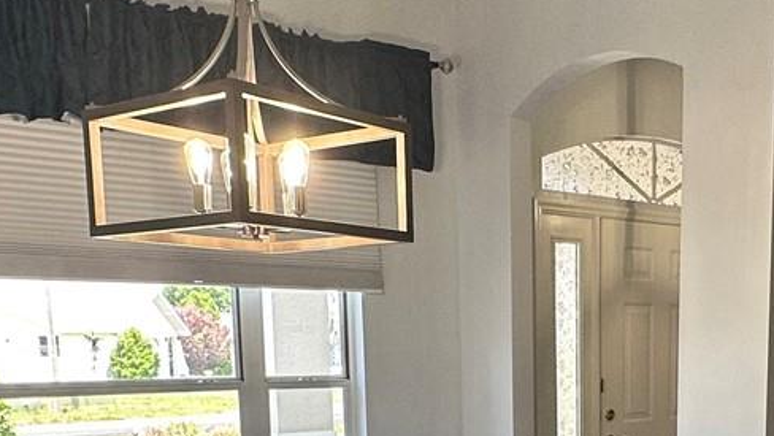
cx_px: 576
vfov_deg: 22.3
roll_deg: +0.2
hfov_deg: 40.2
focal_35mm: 50
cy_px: 509
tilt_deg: -8.7
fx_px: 1027
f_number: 2.2
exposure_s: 1/120
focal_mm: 2.22
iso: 100
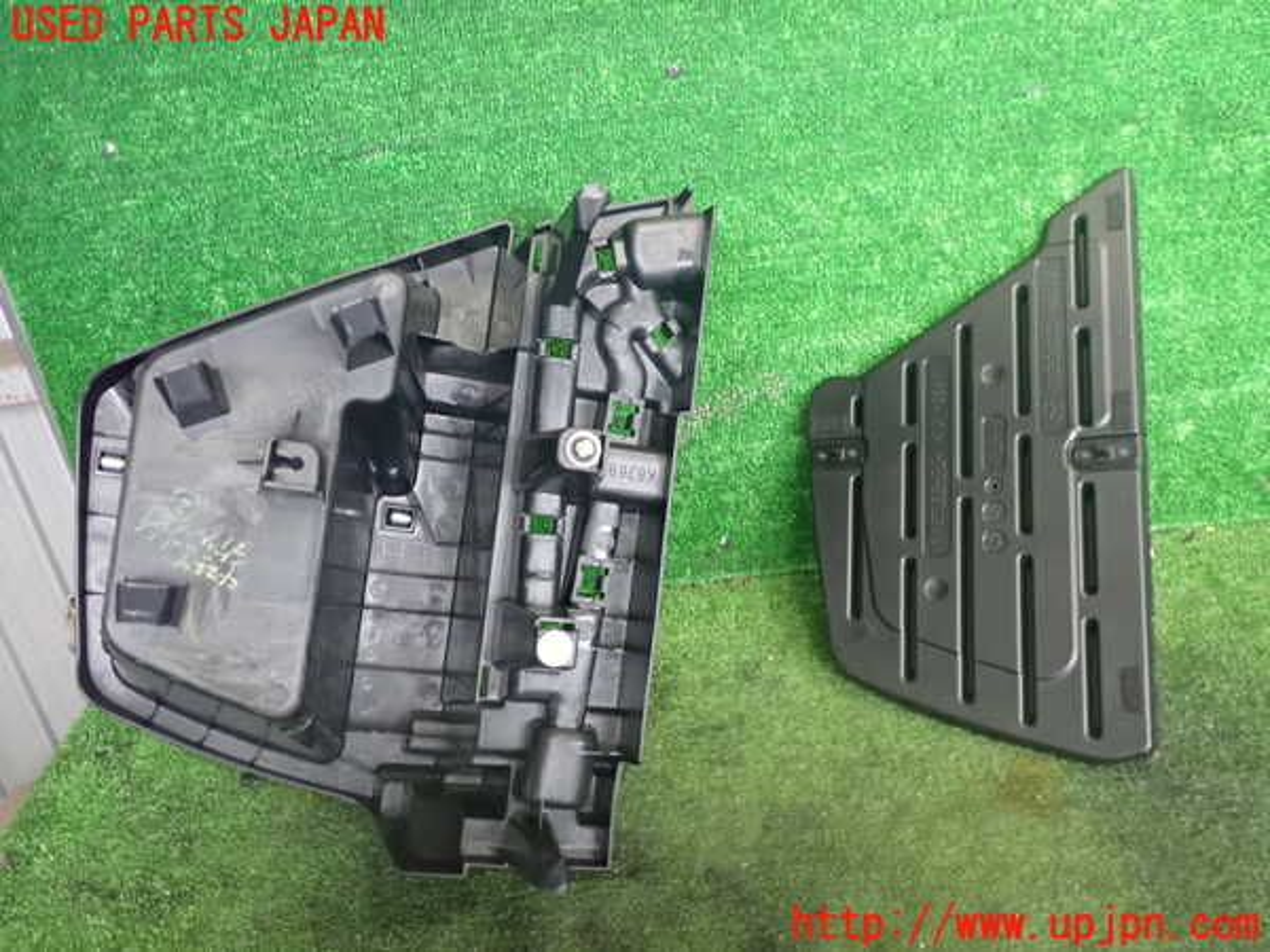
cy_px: 476
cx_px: 635
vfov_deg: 46.8
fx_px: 1101
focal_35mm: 30
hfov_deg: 60.0
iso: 1250
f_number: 2.3
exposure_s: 1/125
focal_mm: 5.4
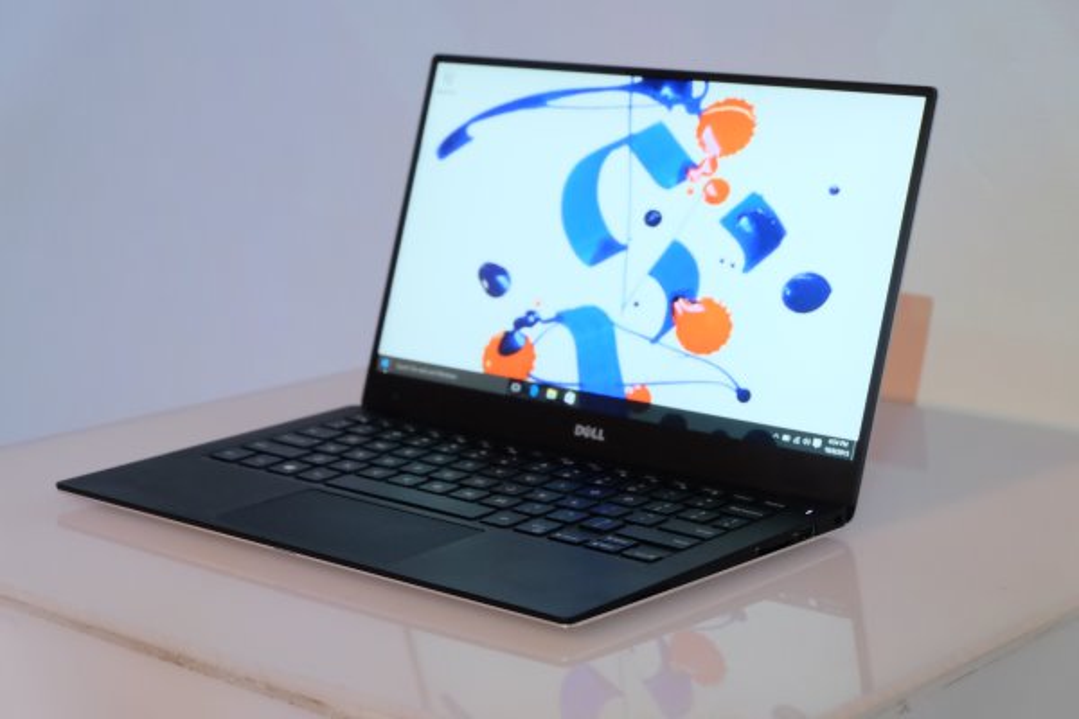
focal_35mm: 75
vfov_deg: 18.2
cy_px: 360
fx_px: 2248
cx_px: 540
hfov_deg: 27.0
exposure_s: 1/20
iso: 3200
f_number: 5.6
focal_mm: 50
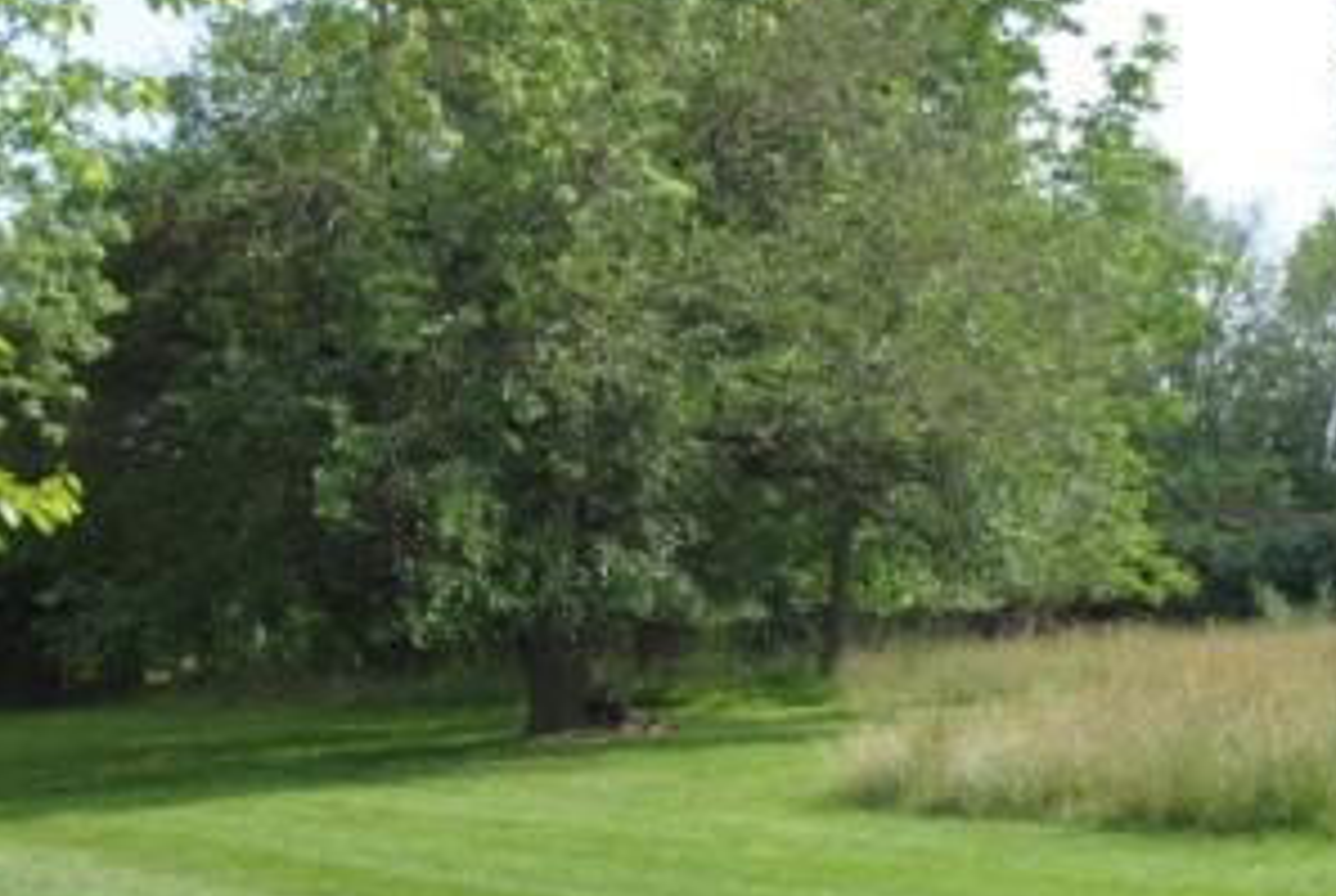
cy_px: 653
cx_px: 996
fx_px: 3233
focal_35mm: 87
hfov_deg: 23.1
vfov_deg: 15.7
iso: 180
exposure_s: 1/500
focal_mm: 24
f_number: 4.5
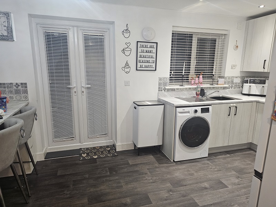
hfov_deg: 73.9
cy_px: 104
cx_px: 138
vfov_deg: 58.9
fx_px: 183
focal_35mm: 23
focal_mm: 6.3
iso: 400
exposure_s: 1/100
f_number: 1.7
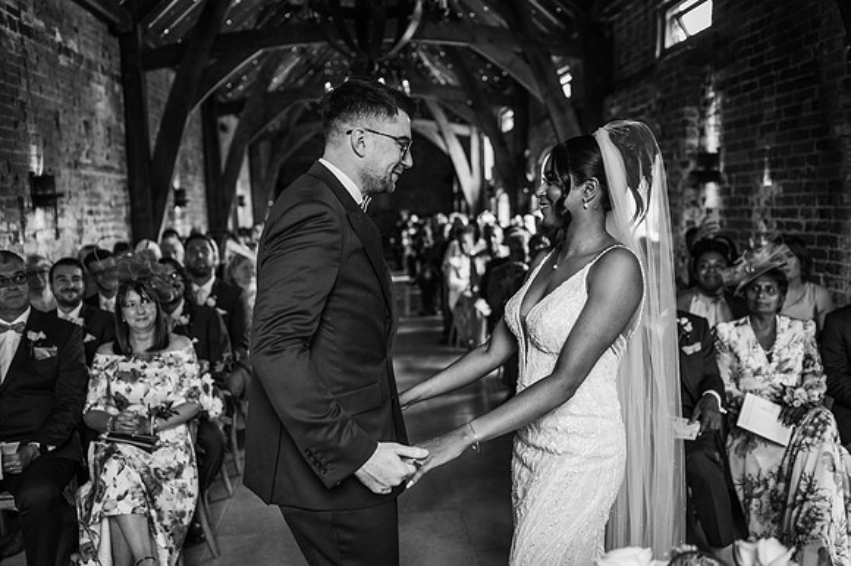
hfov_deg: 54.5
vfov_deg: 37.8
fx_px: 827
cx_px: 426
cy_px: 283
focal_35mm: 35
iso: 720
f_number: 2.2
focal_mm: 35
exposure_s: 1/200
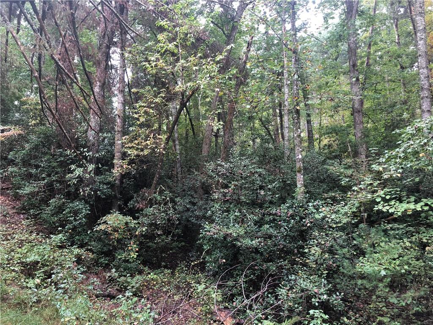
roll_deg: -0.6
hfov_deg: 61.7
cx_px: 216
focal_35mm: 29
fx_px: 363
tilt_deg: +8.3
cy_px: 162
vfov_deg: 48.2
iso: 25
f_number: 1.8
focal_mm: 3.99
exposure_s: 1/30
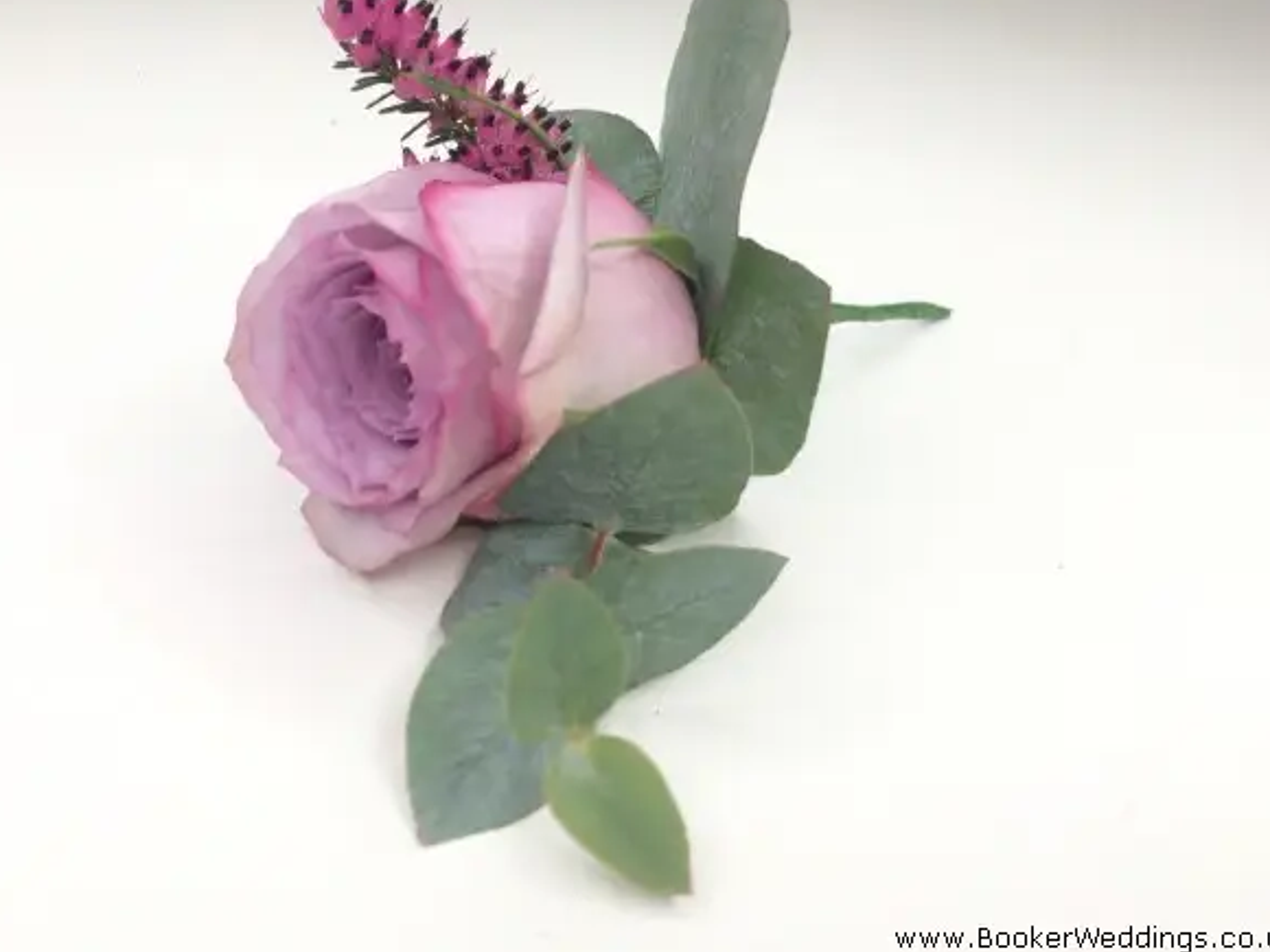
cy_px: 433
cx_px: 609
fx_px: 1174
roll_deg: -3.0
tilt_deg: -30.0
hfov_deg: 56.8
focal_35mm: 32
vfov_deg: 44.1
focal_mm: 4.15
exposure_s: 1/232
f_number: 2.2
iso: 32
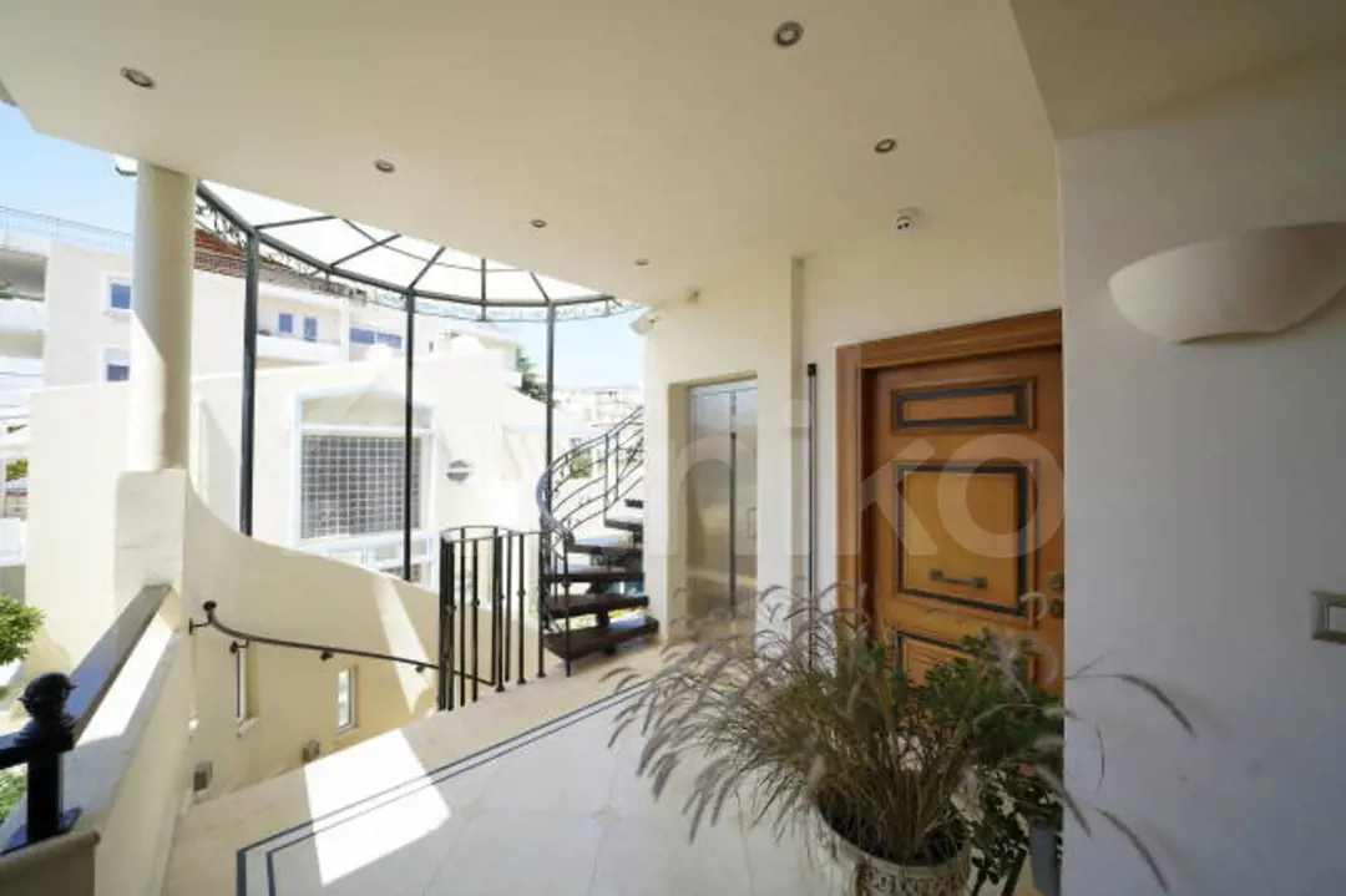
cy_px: 448
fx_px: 448
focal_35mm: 12
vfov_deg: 89.9
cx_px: 673
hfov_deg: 112.6
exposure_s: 1/200
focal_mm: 12
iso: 100
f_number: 4.5
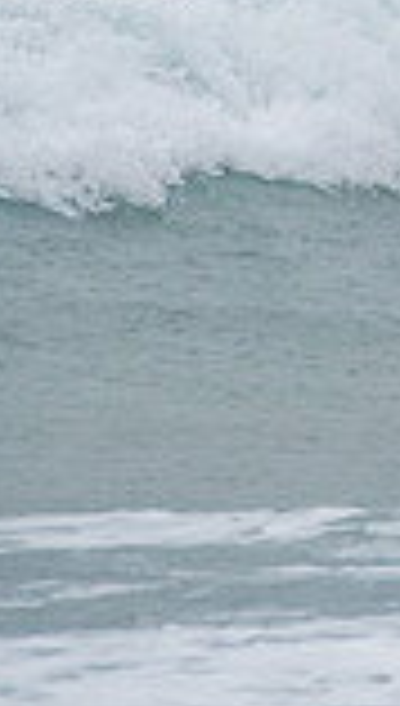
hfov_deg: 0.6
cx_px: 1034
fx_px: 36197
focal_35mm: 1931
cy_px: 92
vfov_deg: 1.1
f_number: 5.6
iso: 560
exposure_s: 1/320
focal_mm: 500
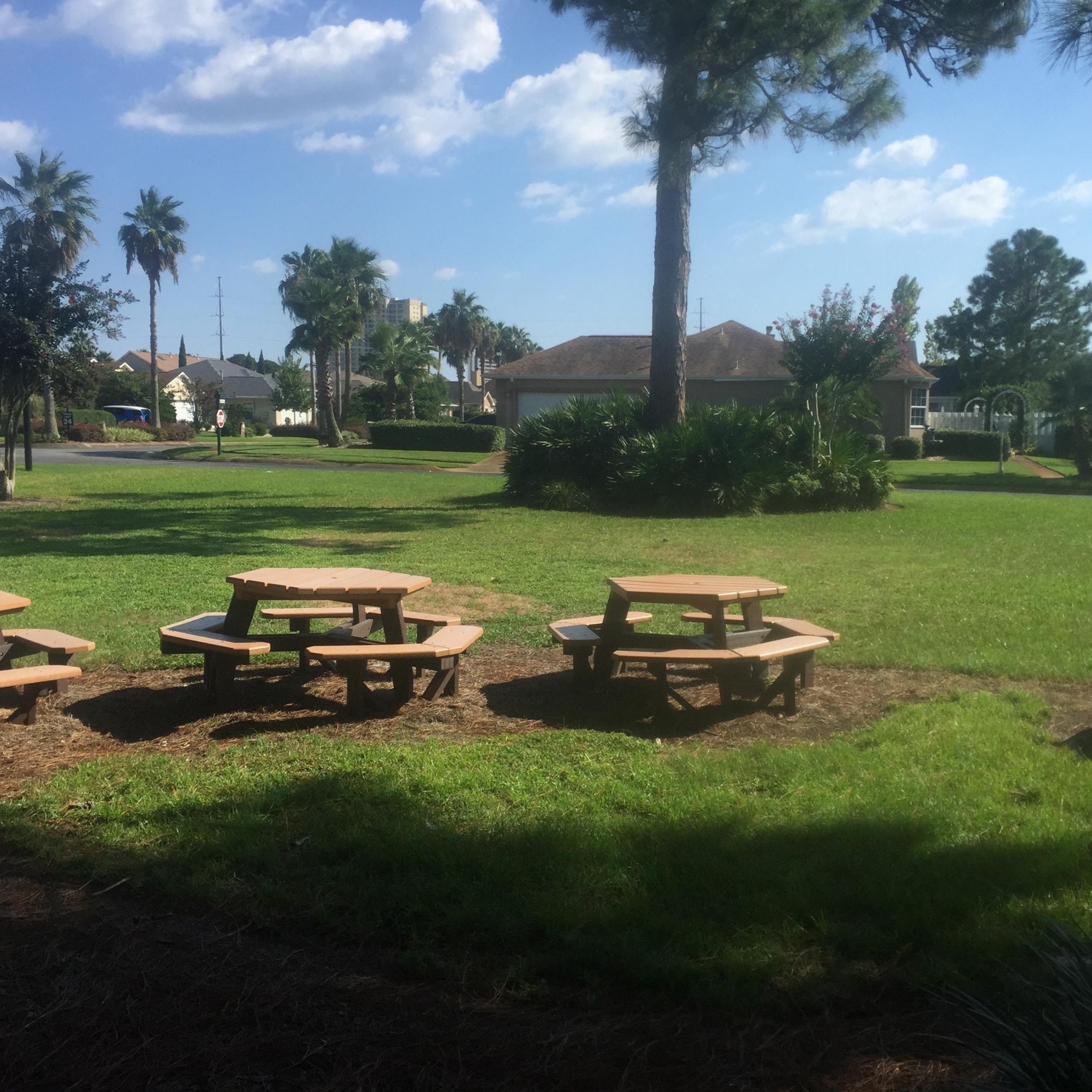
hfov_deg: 47.0
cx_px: 636
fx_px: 1249
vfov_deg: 47.2
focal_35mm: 35
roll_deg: -2.2
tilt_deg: -2.5
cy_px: 535
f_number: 2.2
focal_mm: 4.15
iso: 32
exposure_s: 1/2326
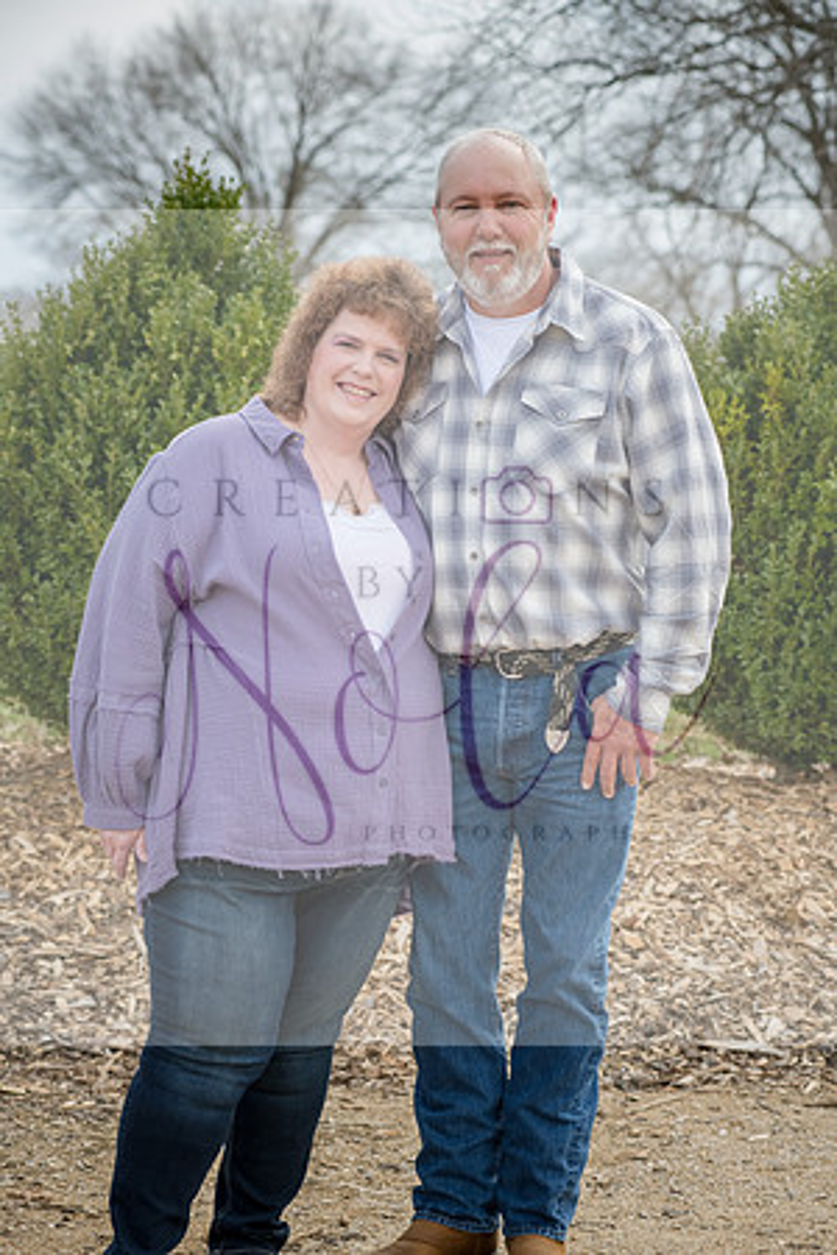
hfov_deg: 13.7
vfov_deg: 20.4
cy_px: 628
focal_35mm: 100
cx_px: 418
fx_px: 3487
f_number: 7.1
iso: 400
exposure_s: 1/500
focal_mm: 100
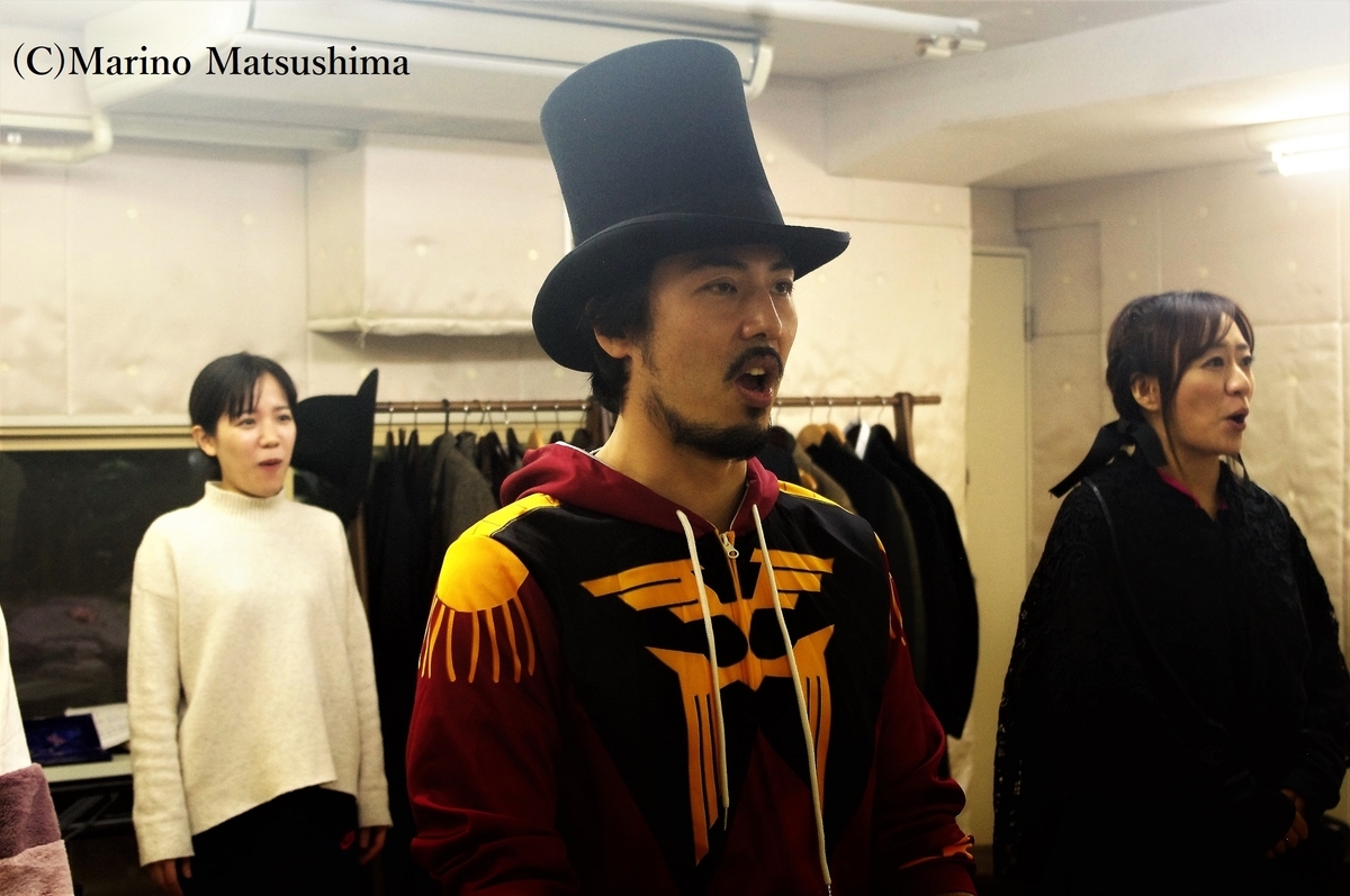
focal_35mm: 60
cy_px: 448
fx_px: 2247
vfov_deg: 22.6
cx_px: 675
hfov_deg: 33.4
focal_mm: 40
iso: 800
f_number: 4.5
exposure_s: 1/90
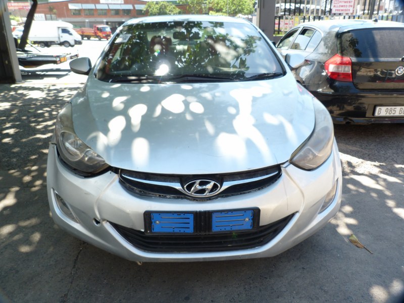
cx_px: 202
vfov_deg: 54.9
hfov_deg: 69.4
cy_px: 152
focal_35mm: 25
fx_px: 292
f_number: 3.2
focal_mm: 4.5
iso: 80
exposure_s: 1/125
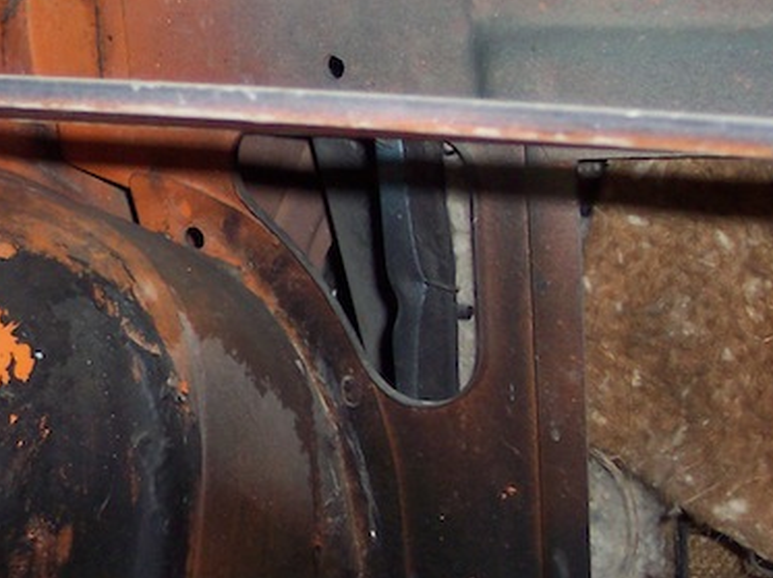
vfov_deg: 14.5
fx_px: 2276
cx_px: -50
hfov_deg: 18.6
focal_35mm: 102
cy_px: 328
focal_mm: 8
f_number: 2.8
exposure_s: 1/30
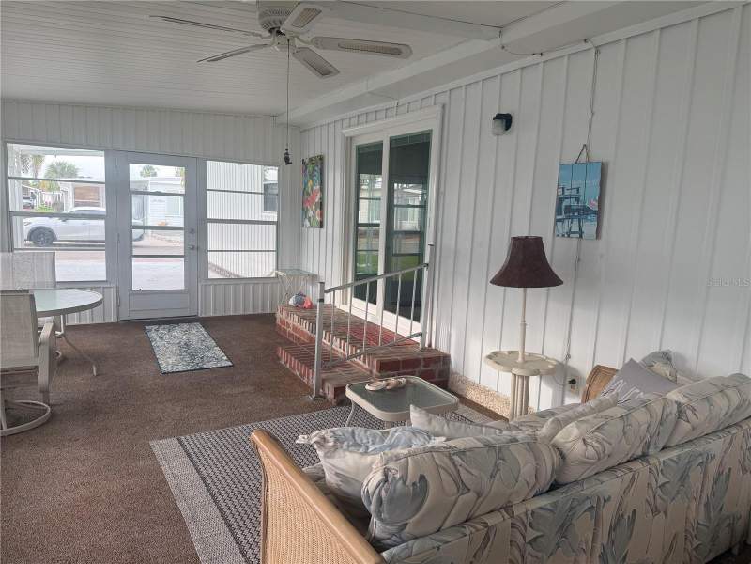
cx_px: 376
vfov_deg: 56.8
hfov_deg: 71.6
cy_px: 282
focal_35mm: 24
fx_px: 521
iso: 100
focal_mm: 6.76
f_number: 1.78
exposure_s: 1/376
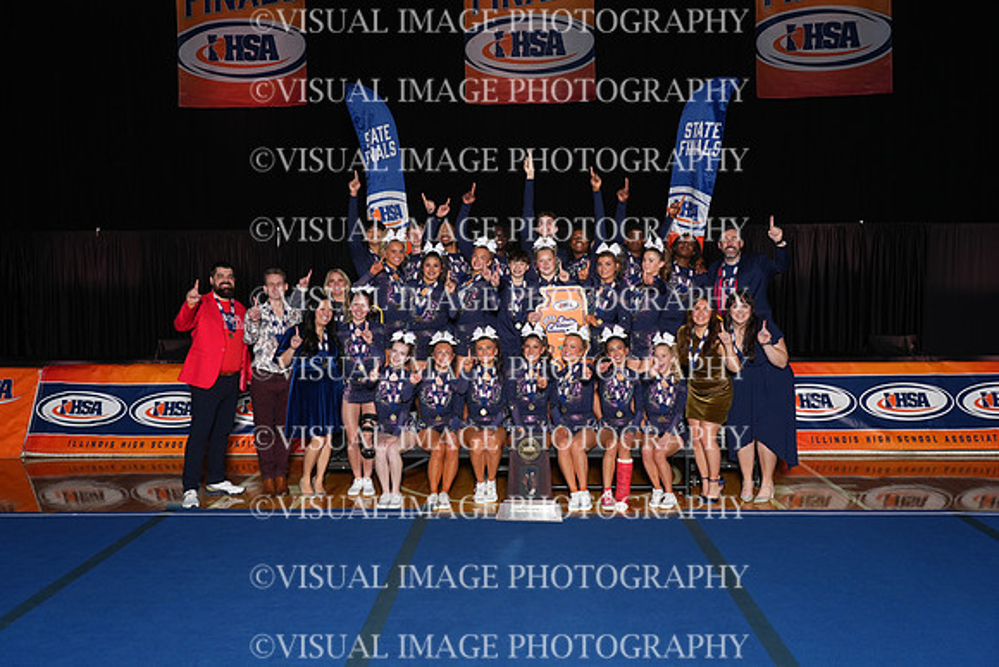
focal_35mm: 33
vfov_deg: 40.0
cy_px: 334
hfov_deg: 57.2
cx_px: 500
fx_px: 916
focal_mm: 33
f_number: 8
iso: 640
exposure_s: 1/160
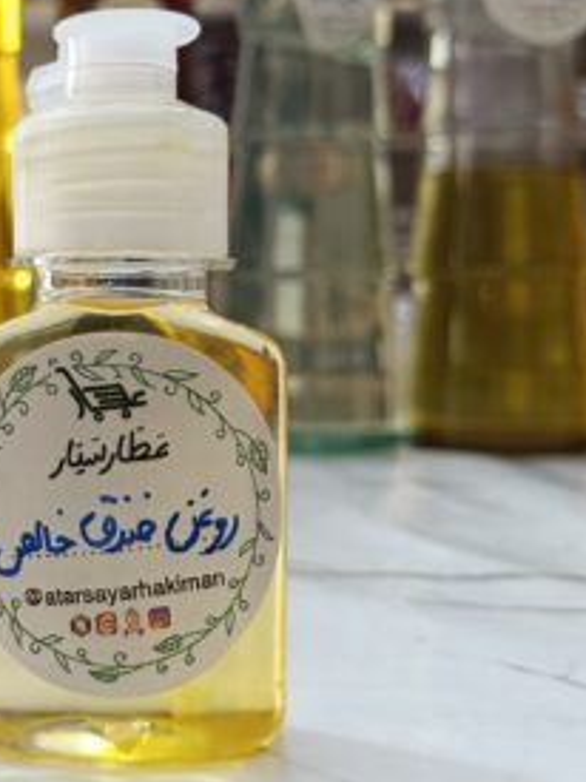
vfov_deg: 38.1
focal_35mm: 50
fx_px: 1129
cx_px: 111
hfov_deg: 28.4
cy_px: 331
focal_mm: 4.71
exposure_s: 1/59.9
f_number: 1.79
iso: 392
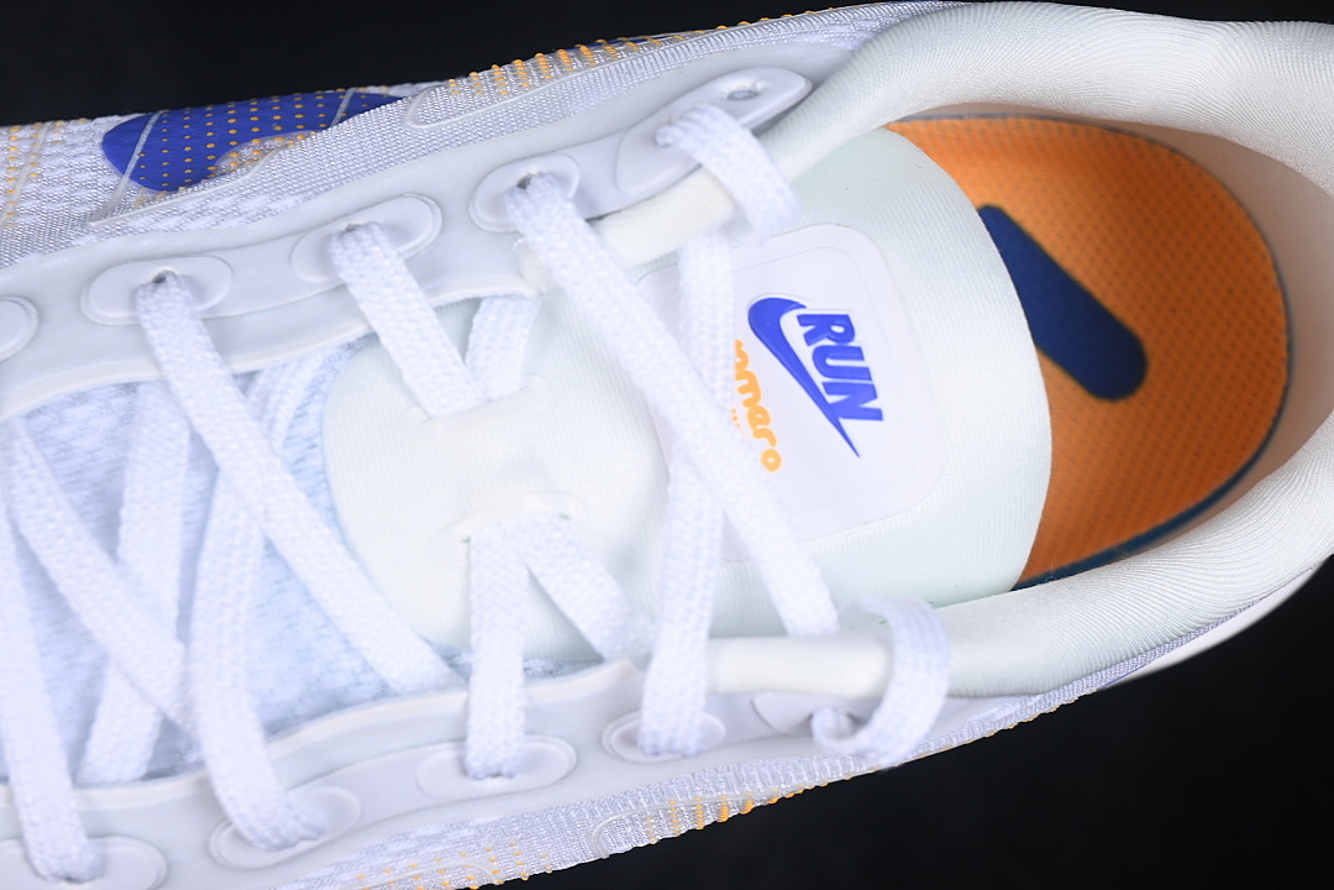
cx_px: 667
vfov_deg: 18.2
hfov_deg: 27.0
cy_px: 445
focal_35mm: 75
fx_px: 2779
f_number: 7.1
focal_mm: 50
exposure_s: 1/80
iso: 160
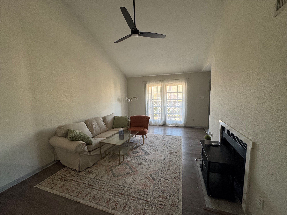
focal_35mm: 14
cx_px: 144
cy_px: 108
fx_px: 116
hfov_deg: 102.1
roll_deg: +1.8
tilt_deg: -6.3
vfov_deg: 85.7
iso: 250
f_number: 2.2
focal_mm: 2.22
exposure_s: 1/99
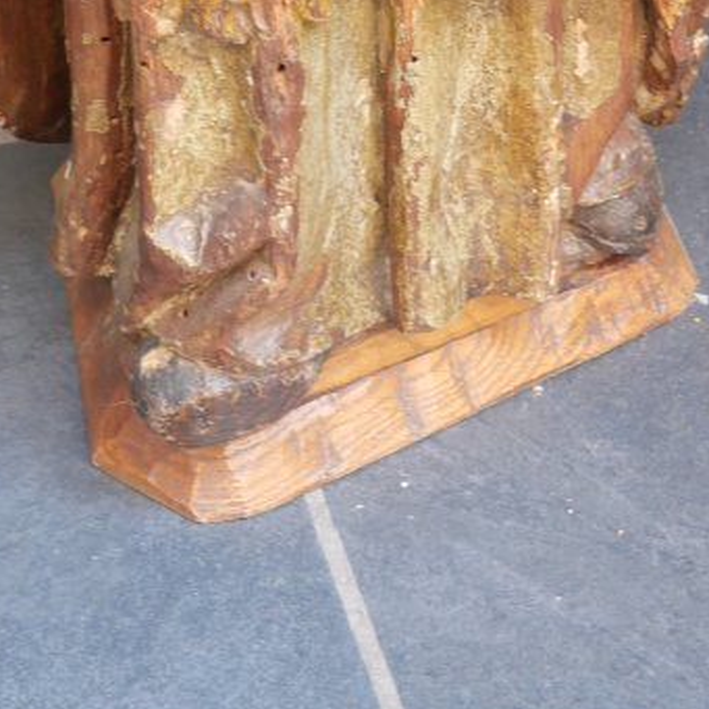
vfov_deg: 14.1
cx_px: 351
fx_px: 2595
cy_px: -484
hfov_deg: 15.6
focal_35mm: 112
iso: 640
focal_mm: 18
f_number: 3.9
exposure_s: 1/60
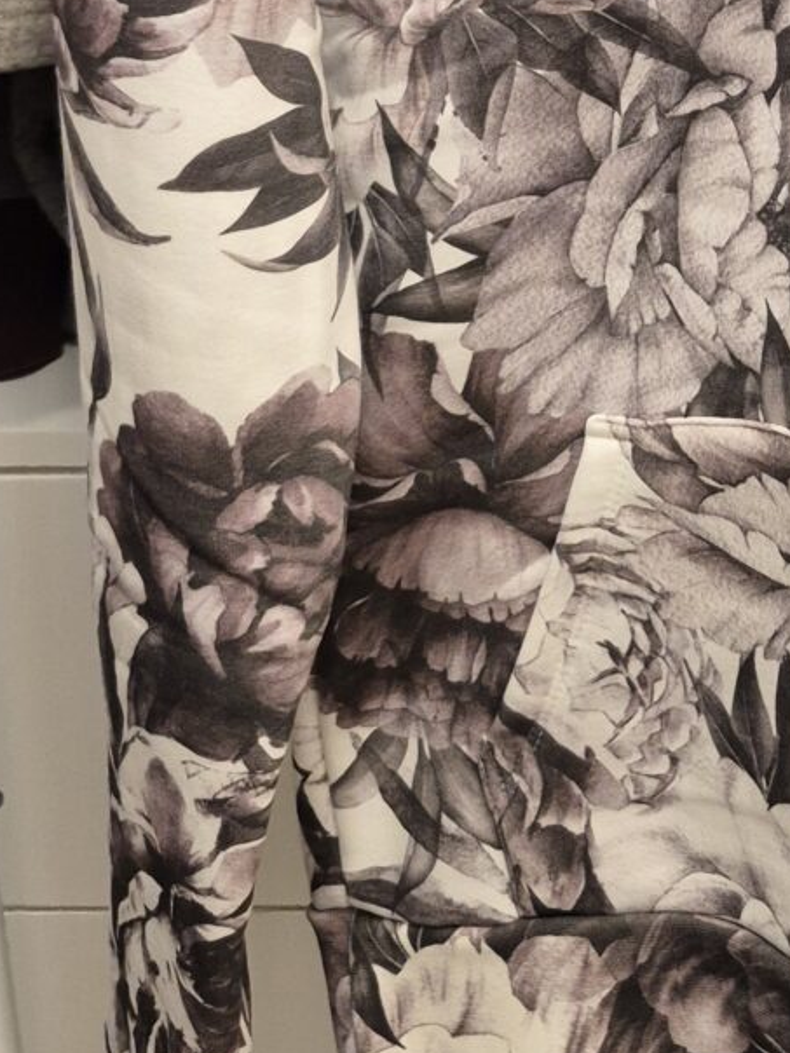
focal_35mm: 78
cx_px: 868
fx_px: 2373
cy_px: -40
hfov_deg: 18.2
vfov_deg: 23.8
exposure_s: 1/120
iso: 400
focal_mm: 5.4
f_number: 1.8
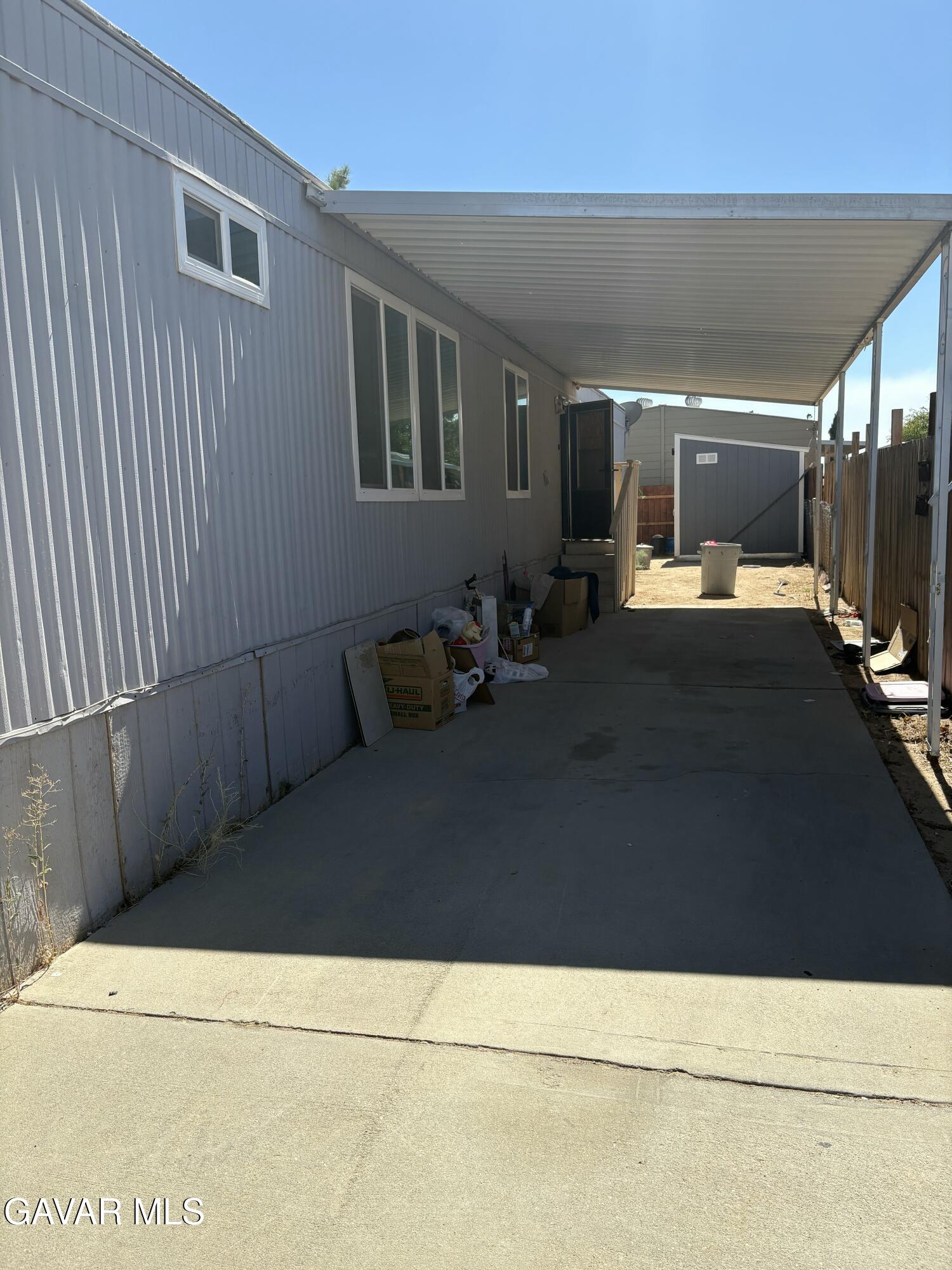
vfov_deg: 67.3
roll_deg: +3.7
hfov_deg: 53.1
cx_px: 476
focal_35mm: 26
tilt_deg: -6.5
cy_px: 635
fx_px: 953
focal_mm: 5.96
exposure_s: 1/3125
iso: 50
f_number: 1.6
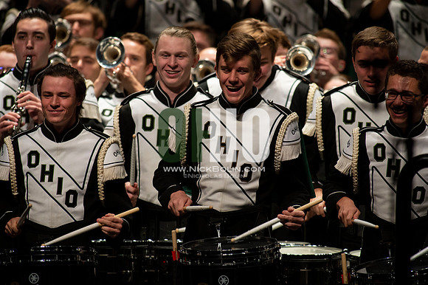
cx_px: 214
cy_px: 142
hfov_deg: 3.4
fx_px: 7129
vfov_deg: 2.3
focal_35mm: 600
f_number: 5.6
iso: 3200
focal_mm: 600
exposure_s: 1/500
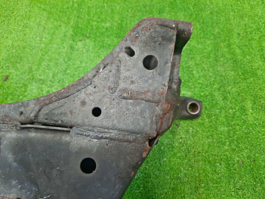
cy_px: 100
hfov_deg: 69.4
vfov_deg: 54.9
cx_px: 132
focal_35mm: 25
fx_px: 191
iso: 367
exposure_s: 1/50
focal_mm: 4.6
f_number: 2
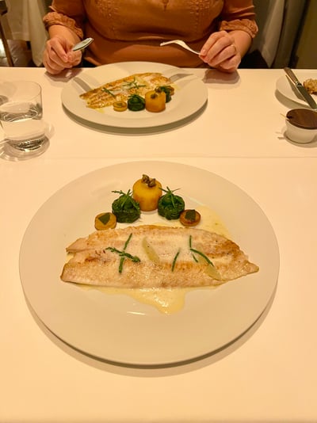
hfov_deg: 53.0
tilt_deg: -44.7
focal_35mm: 26
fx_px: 318
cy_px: 212
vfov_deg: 67.3
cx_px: 158
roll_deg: -0.4
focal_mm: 5.7
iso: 160
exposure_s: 1/50
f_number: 1.5
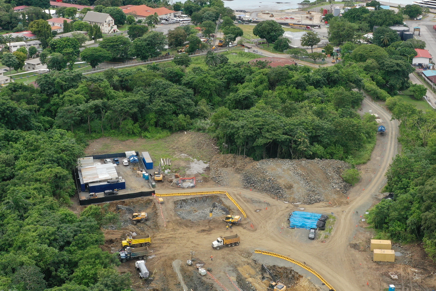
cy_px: 92
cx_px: 294
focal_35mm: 52
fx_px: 630
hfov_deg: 37.7
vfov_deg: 25.8
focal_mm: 10.26
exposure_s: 1/160
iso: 200
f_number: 5.6
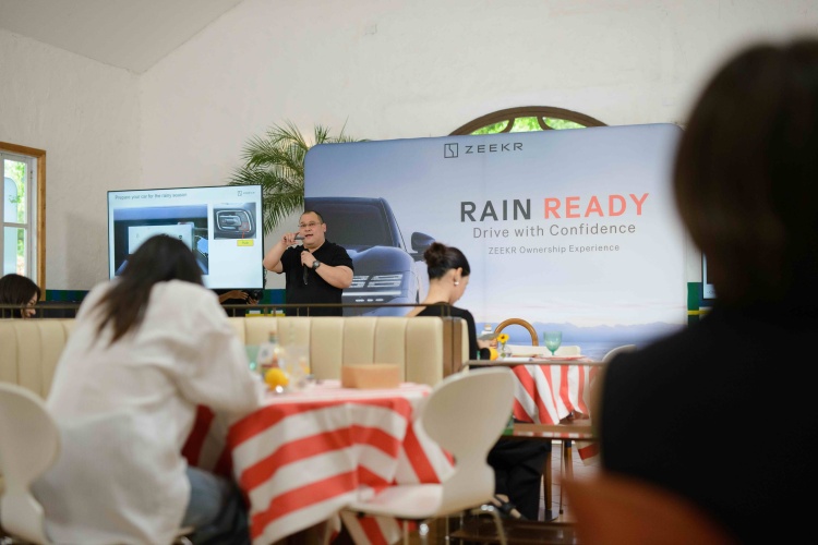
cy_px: 272
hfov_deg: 39.6
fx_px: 1136
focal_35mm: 50
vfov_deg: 27.0
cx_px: 409
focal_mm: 50
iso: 1400
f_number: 2
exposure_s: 1/1250
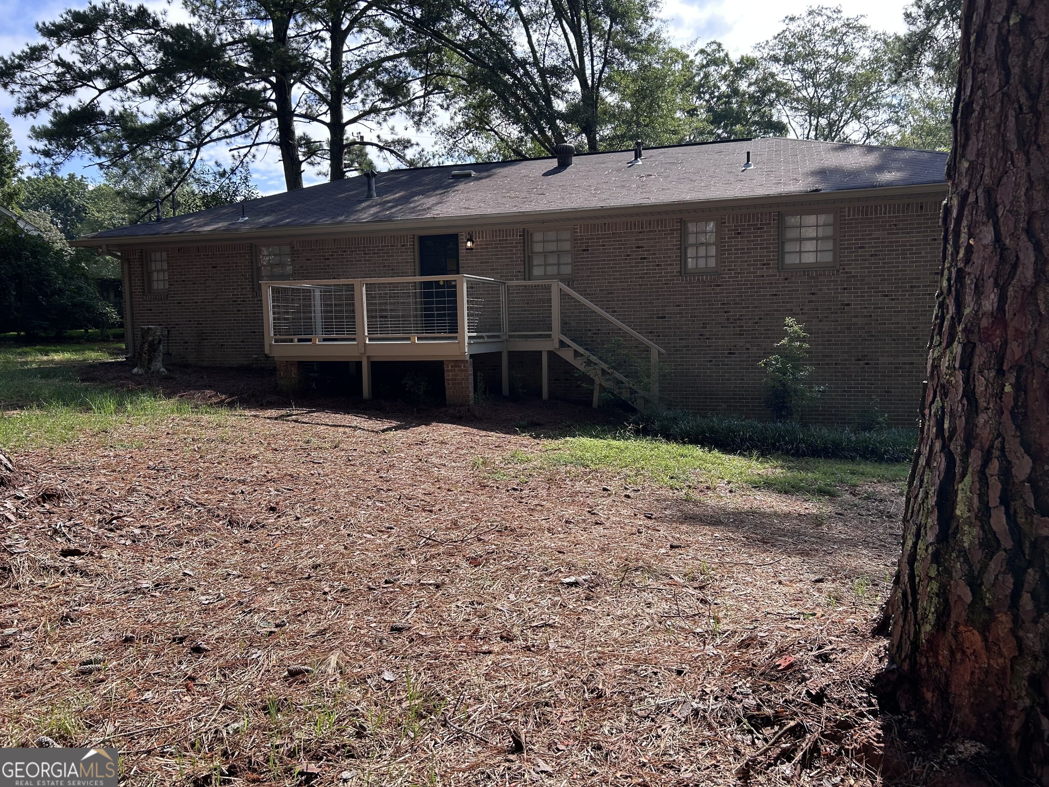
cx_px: 524
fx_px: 788
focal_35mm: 26
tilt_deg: -4.6
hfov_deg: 67.3
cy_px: 394
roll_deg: +1.4
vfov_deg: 53.1
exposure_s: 1/1838
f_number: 1.5
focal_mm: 5.7
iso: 50
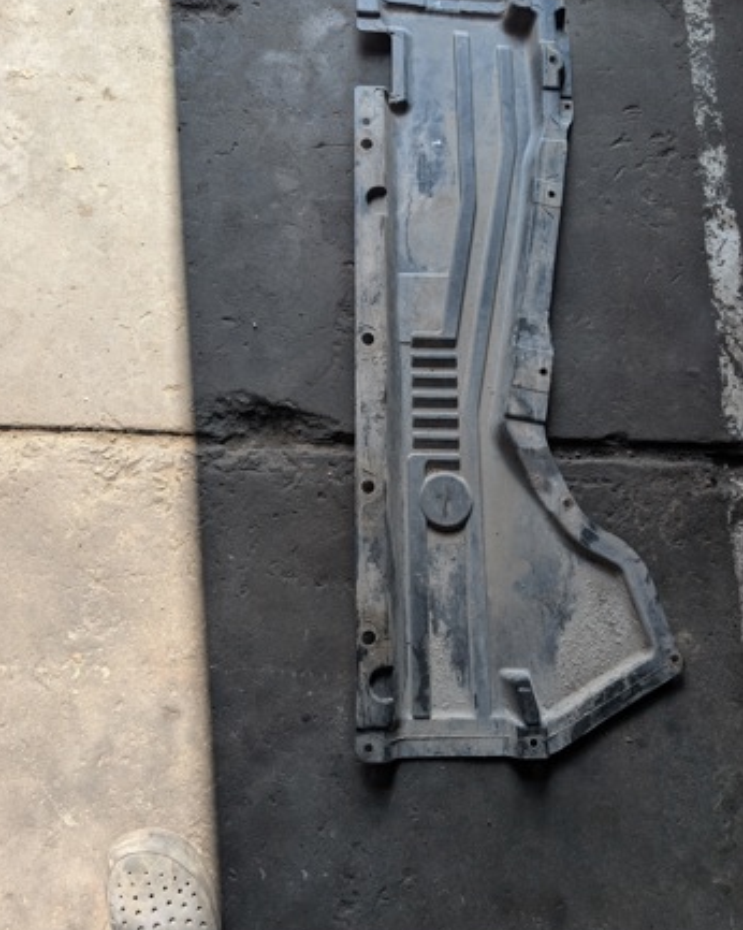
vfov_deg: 66.0
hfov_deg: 54.9
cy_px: 447
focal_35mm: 26
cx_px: 377
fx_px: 715
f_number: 1.68
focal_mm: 6.9
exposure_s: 1/143
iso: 19
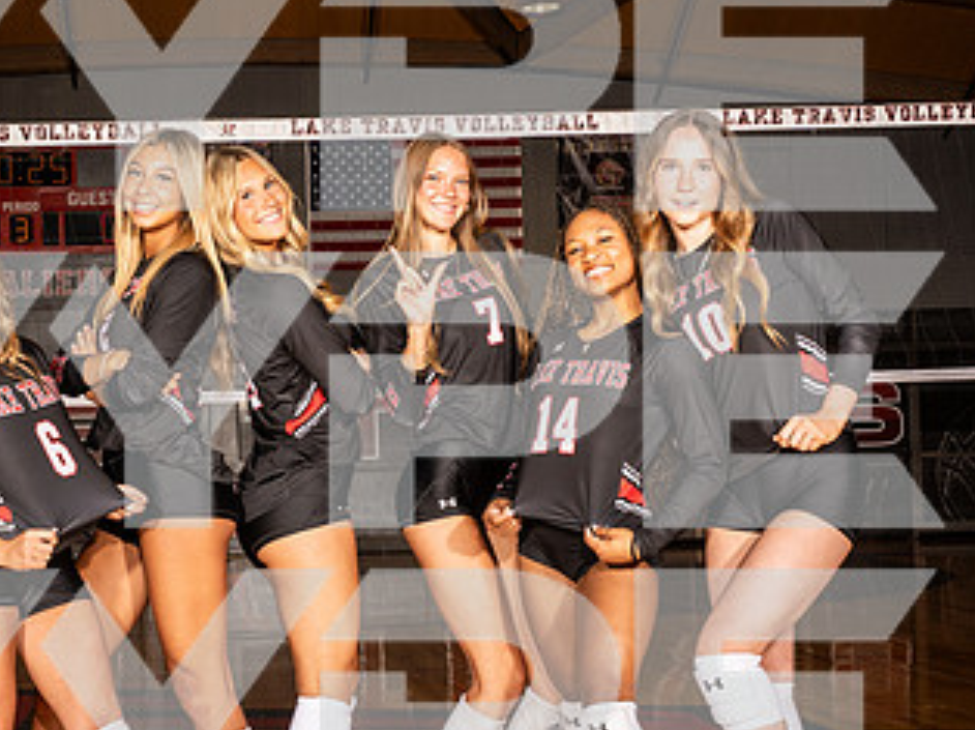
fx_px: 2252
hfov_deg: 24.2
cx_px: 276
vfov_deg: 18.4
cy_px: 391
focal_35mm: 80
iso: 250
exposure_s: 1/250
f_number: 11
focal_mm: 45
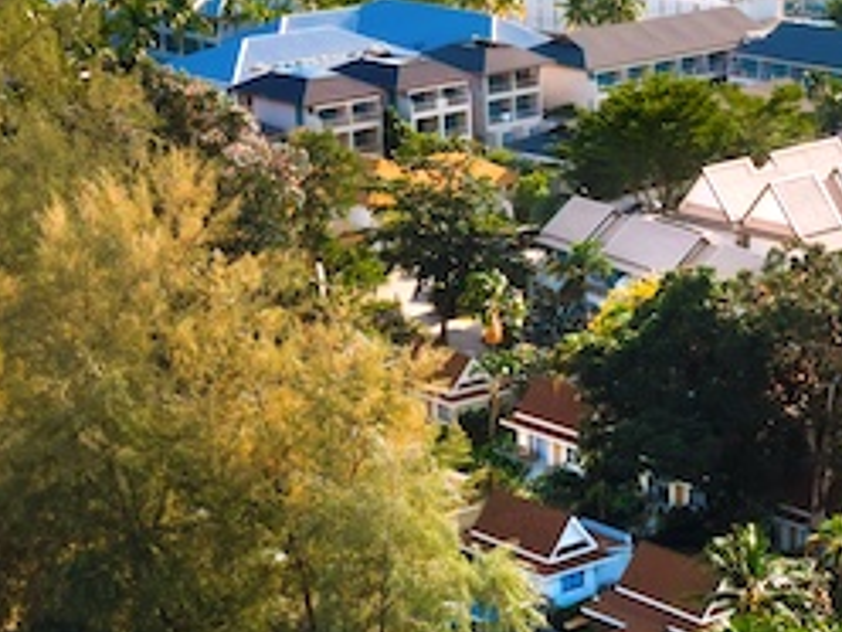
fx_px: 2822
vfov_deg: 12.8
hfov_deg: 16.8
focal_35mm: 116
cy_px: 398
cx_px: 703
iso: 200
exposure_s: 1/240
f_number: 1.8
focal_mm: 8.67
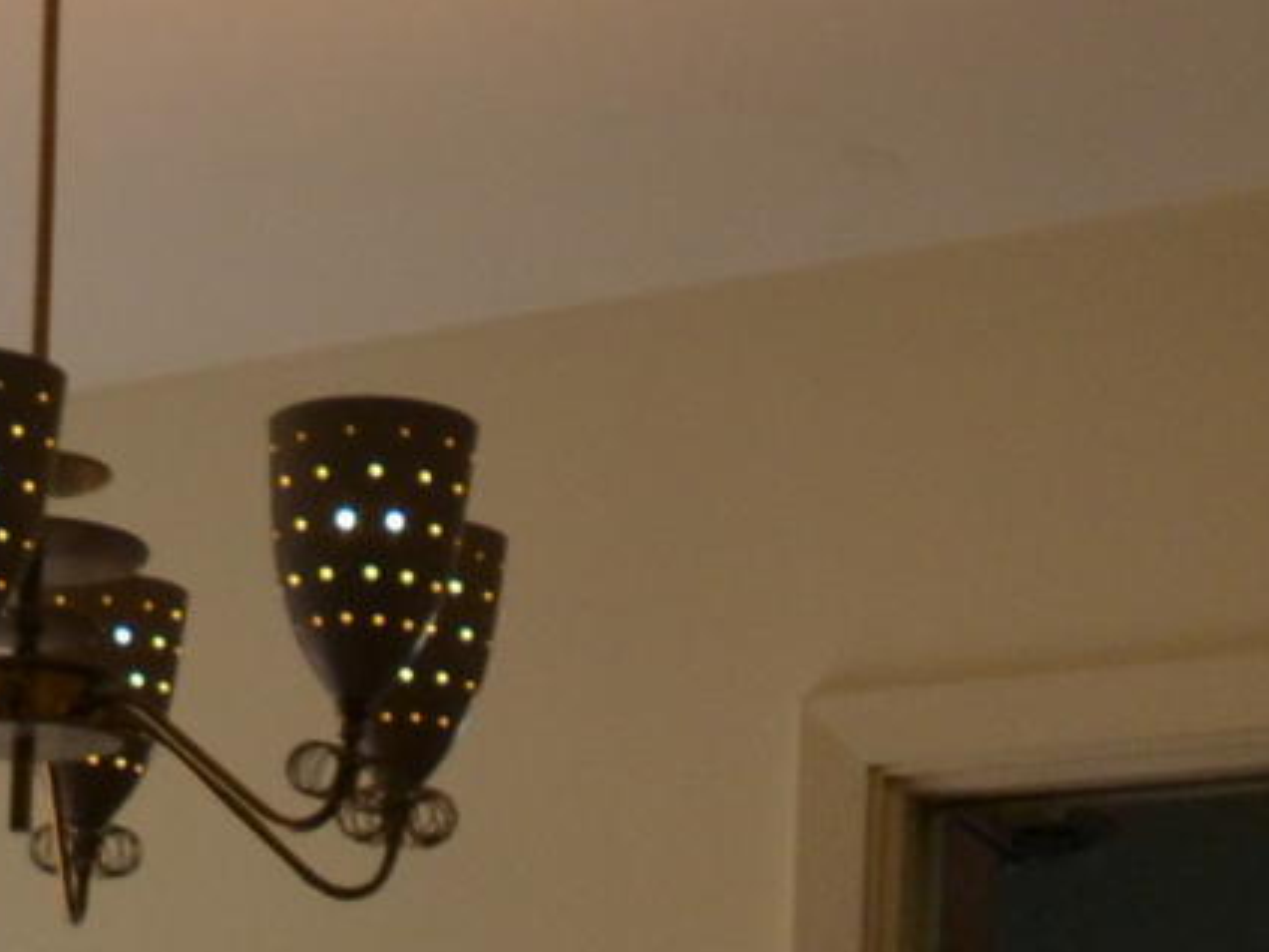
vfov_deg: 13.2
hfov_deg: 18.5
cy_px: 1670
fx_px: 3739
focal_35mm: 102
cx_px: -150
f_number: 5.6
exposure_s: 1/125
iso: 320
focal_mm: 10
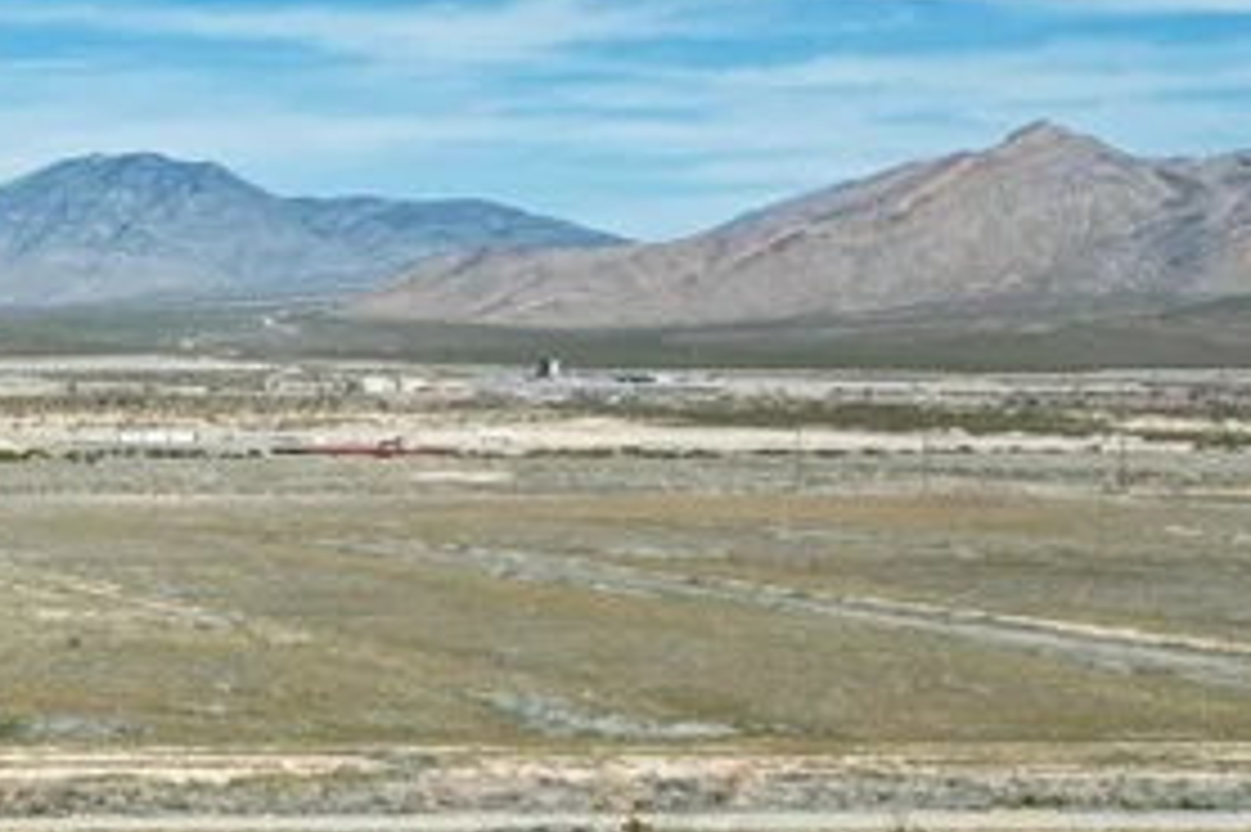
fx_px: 2813
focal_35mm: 81
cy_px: 639
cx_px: -706
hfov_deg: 20.7
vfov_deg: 16.7
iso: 100
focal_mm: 8.4
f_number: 2.8
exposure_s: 1/2000
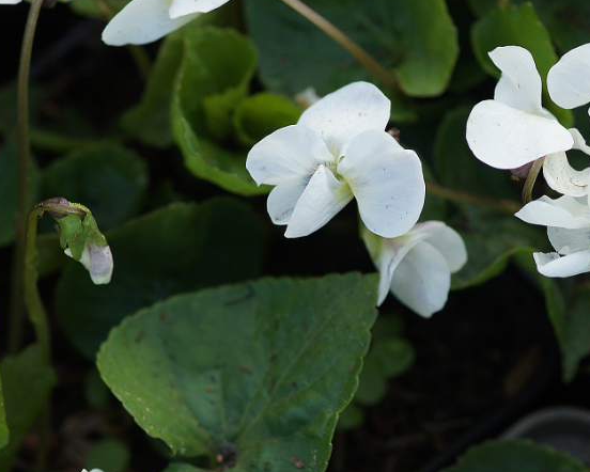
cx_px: 511
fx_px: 5345
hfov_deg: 6.3
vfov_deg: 5.1
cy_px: 211
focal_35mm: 306
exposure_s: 1/160
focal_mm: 100
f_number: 3.5
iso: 100
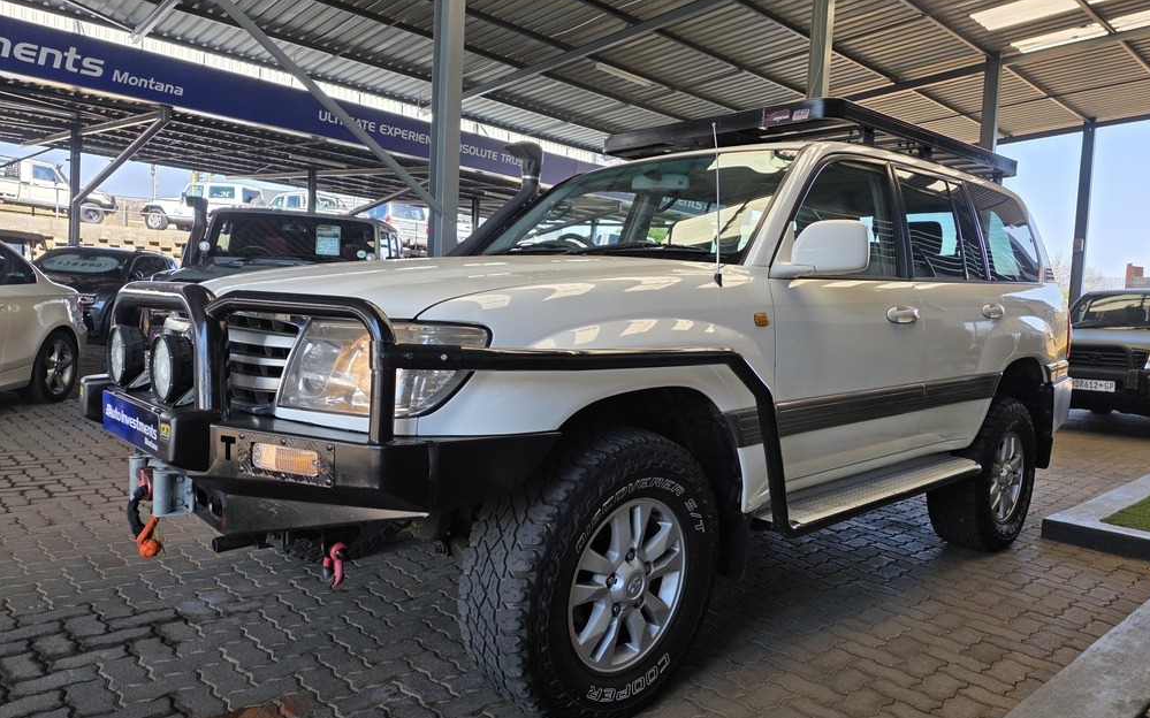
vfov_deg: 49.3
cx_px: 588
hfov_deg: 72.5
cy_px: 358
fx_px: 783
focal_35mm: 25
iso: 40
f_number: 1.7
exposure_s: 1/359
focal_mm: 6.25
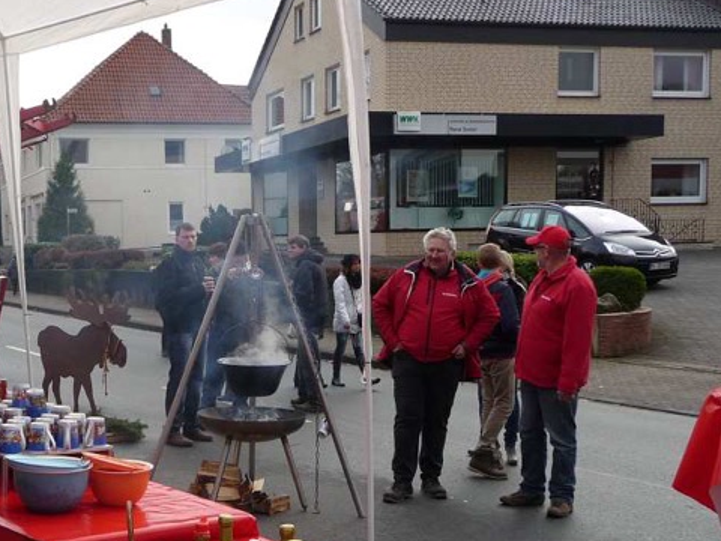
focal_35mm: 50
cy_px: 359
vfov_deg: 28.9
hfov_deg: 37.0
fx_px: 1041
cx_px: 153
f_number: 3.4
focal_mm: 5
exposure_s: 1/250
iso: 100
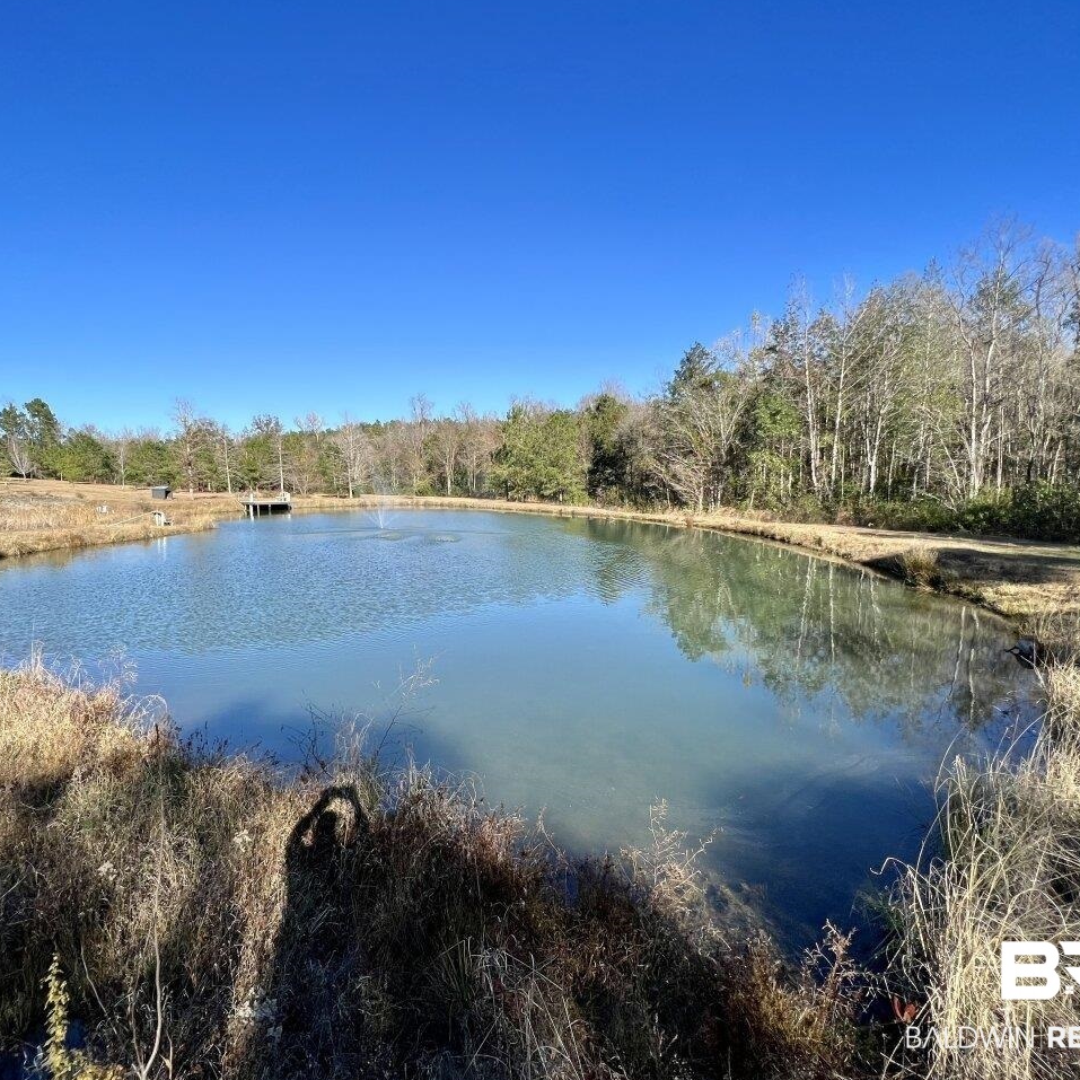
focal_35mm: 16
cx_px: 494
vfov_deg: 87.4
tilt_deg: -6.3
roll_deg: +0.7
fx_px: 565
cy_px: 541
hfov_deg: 87.2
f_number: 1.8
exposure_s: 1/1277
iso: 32
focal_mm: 1.57
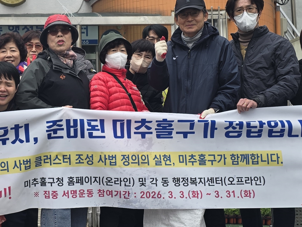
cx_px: 25
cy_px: 78
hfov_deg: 28.6
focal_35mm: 65
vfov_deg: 22.5
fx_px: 567
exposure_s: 1/270
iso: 12
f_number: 1.7
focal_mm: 6.3
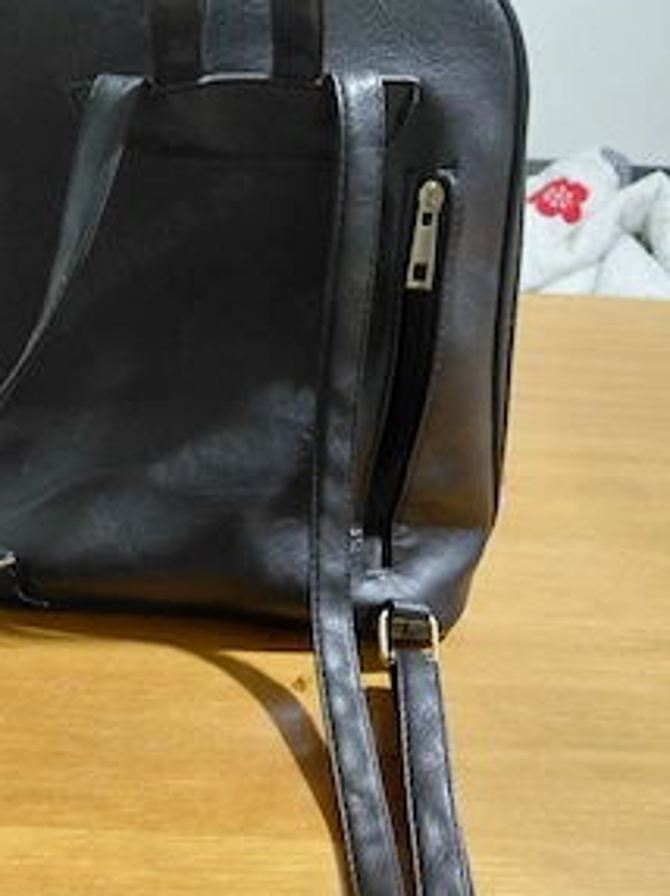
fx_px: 905
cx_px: 213
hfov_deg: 40.1
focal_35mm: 35
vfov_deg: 52.4
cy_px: 526
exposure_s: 1/24
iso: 400
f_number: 1.8
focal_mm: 4.69
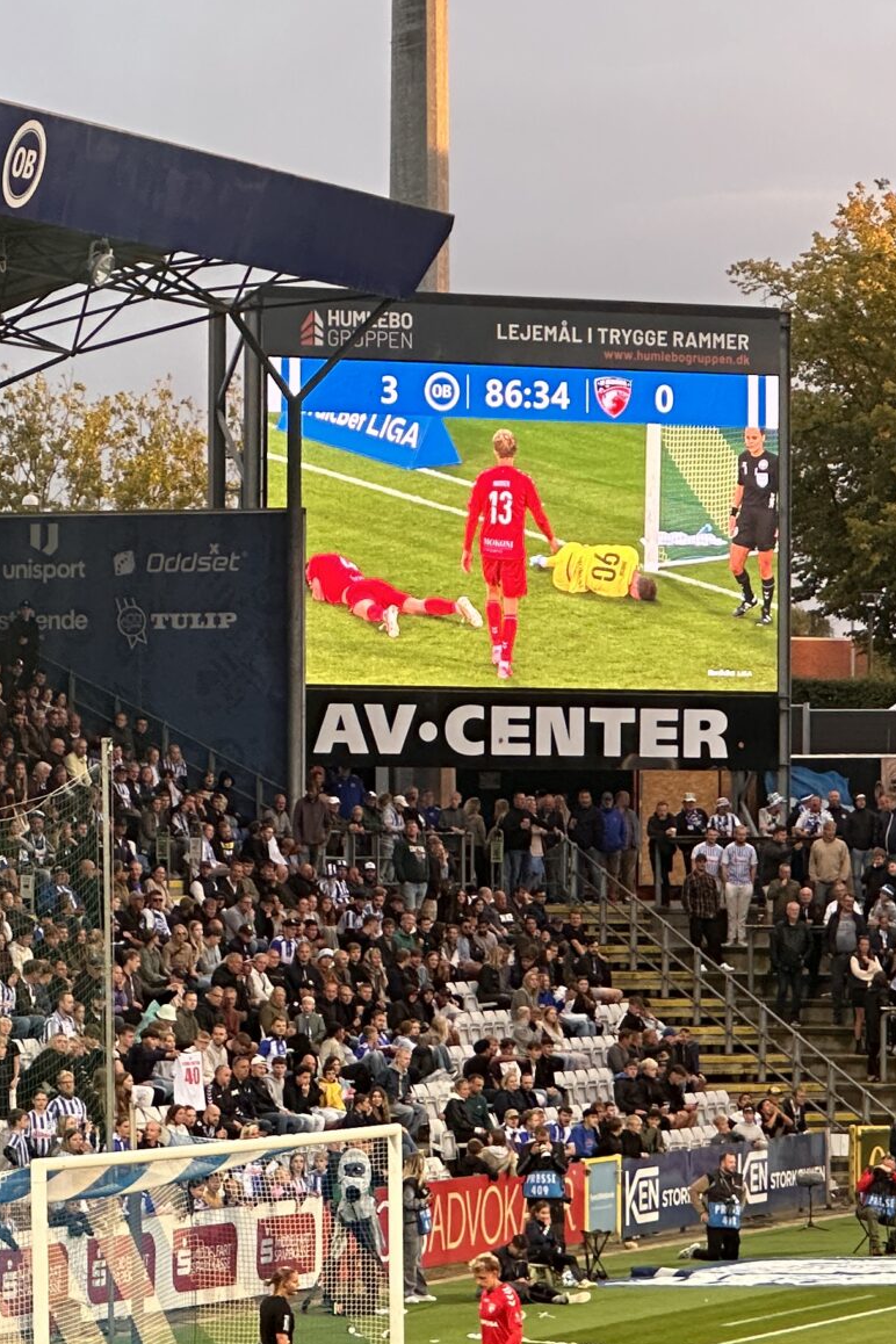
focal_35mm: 177
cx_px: 346
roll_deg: -0.1
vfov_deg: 11.6
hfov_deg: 7.8
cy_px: 924
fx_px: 6607
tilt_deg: -0.4
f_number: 2.8
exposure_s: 1/100
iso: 100
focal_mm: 9
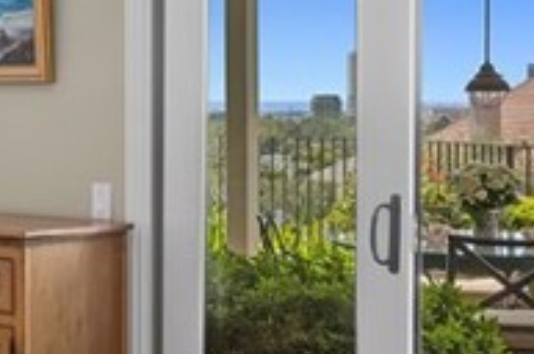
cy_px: 95
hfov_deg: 21.8
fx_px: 1259
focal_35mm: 85
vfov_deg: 16.0
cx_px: -147
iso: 100
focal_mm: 16
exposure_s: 1/4
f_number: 9
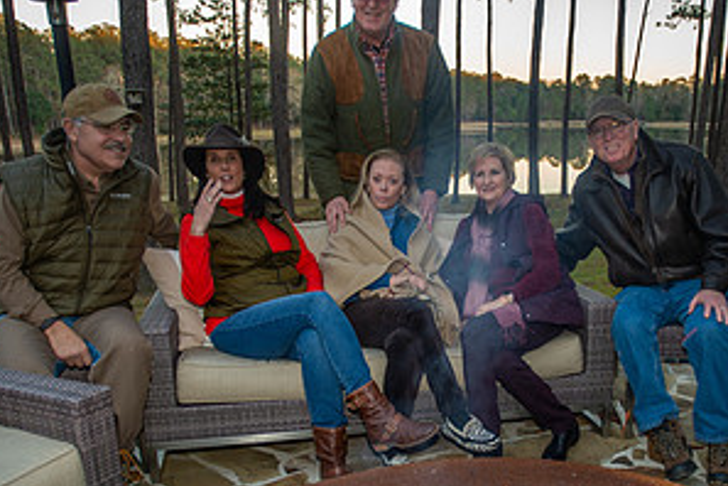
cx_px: 458
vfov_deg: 33.4
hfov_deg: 49.0
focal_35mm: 39
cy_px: 373
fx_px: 789
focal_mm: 20
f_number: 2.8
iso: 160
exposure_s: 1/60
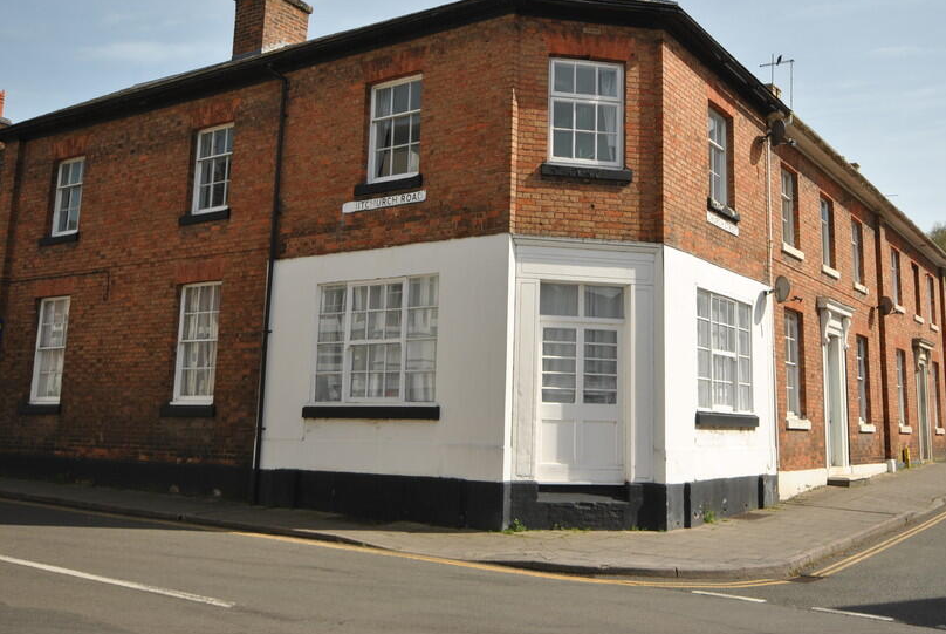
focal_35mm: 38
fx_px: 1000
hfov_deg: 50.5
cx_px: 523
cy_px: 247
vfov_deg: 35.0
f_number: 10
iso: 100
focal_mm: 20
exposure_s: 1/200
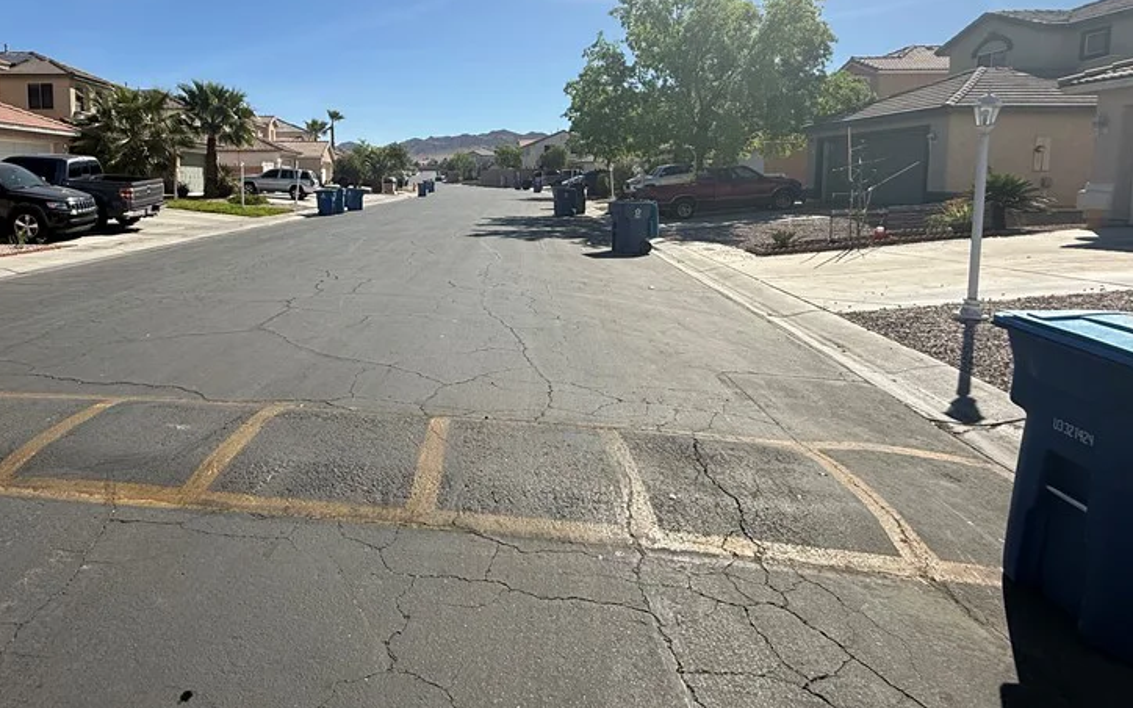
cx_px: 413
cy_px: 241
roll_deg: +0.6
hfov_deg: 80.5
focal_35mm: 21
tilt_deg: -3.9
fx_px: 648
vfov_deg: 56.1
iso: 50
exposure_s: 1/2611
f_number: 2.2
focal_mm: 2.22
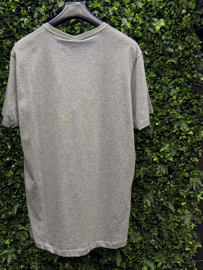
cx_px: 80
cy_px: 101
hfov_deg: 38.5
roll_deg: -1.0
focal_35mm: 37
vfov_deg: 49.7
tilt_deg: -6.2
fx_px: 289
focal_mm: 6.76
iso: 200
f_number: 1.78
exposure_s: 1/126
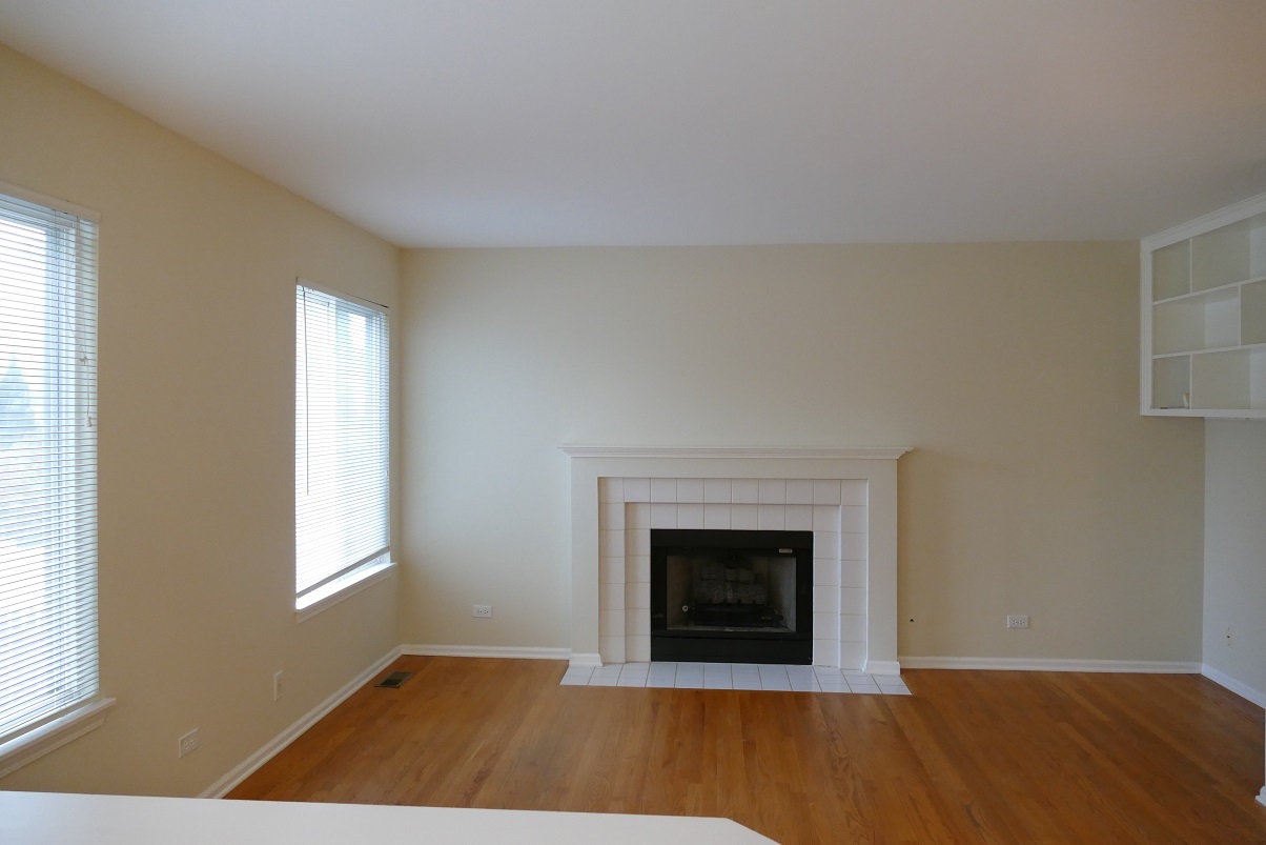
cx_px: 633
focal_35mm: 25
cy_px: 422
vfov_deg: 51.3
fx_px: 879
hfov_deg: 71.5
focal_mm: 9.12
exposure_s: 1/60
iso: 1000
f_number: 2.8
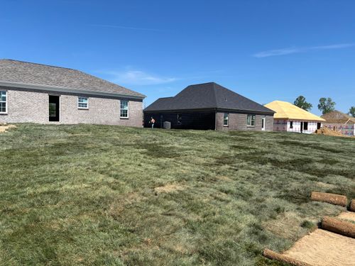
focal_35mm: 26
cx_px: 178
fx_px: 267
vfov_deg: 53.1
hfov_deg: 67.3
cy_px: 133
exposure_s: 1/3650
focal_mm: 5.96
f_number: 1.6
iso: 50
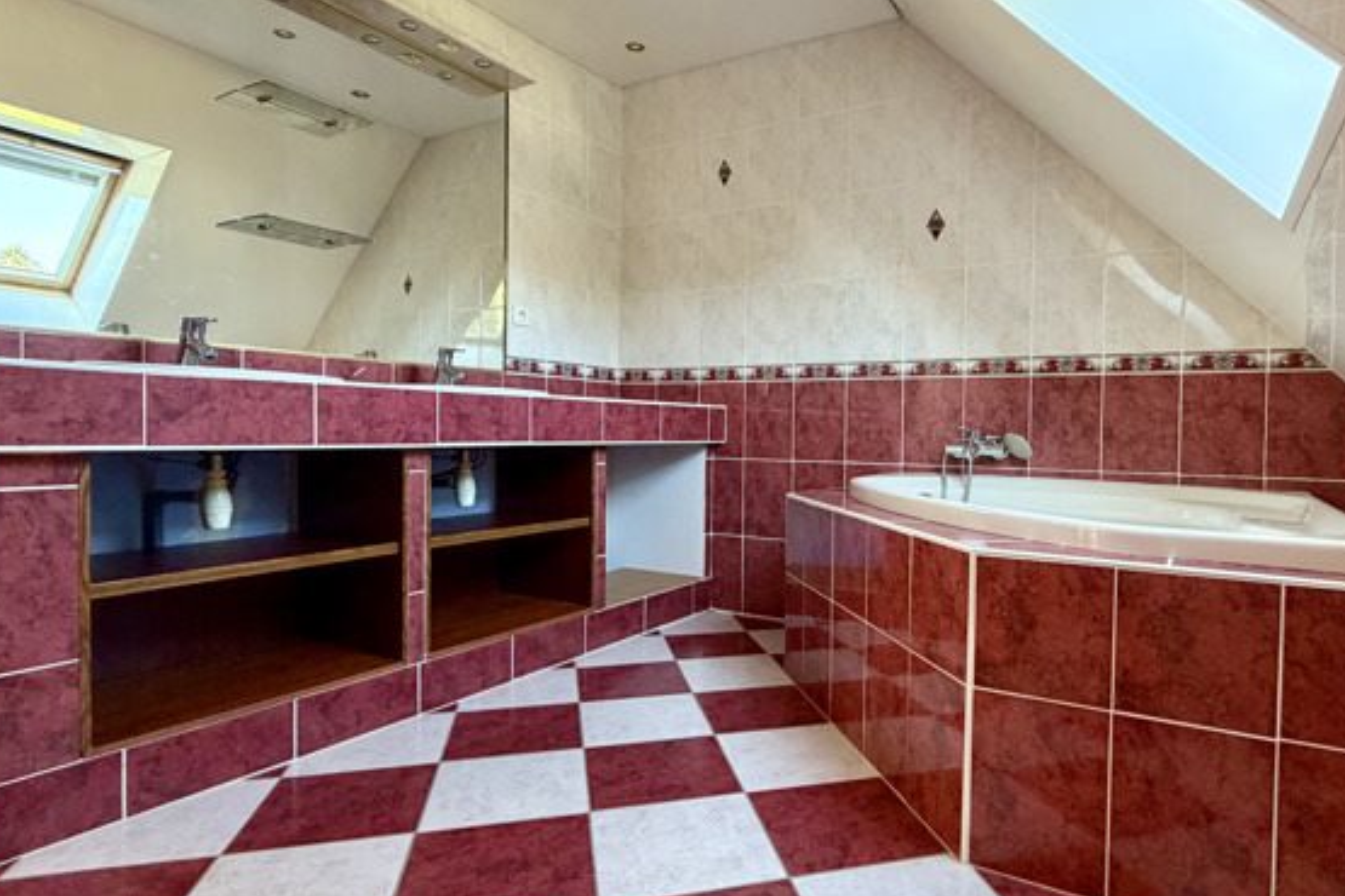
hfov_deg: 80.6
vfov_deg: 59.5
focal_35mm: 21
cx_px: 780
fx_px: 785
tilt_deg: -1.4
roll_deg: +0.1
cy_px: 450
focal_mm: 2.22
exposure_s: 1/60
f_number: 2.2
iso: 320
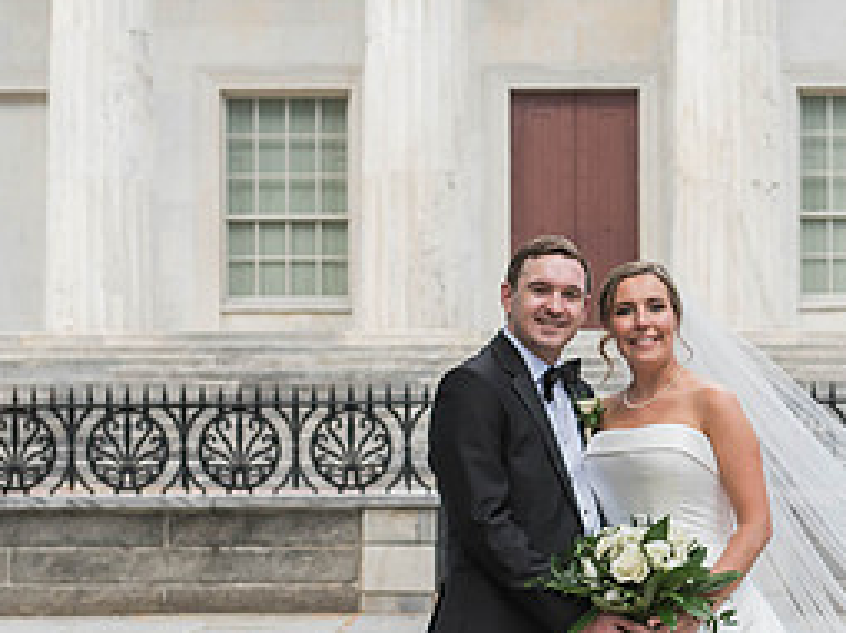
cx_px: 597
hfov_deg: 18.1
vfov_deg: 13.7
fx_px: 2638
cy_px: 459
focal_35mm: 108
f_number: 4
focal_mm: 48
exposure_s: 1/640
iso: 640
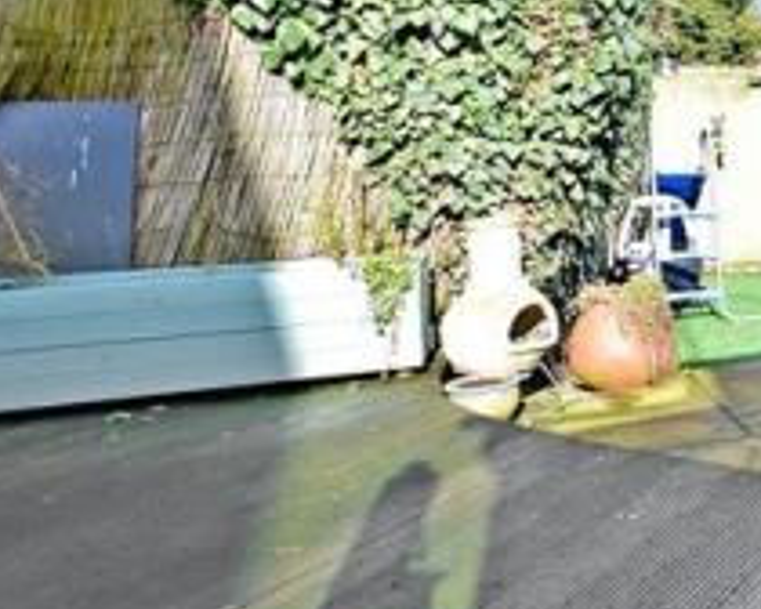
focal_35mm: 44
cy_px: 121
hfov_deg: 27.2
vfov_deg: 33.2
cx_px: 1174
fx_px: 991
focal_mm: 10
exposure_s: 1/500
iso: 400
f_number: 7.1
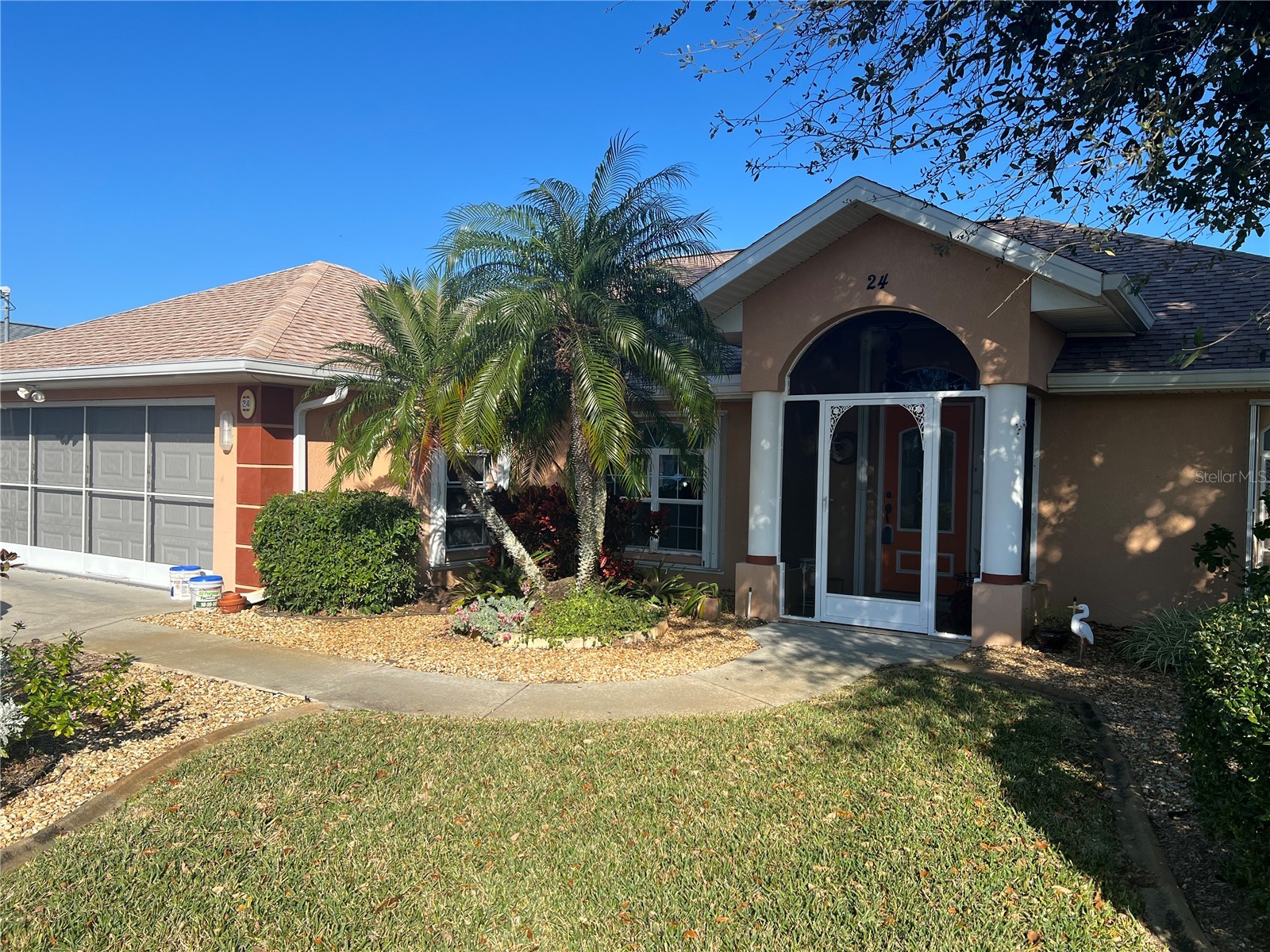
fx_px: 954
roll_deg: -1.6
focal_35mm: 26
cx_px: 635
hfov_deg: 67.3
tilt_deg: -0.9
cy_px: 476
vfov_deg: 53.1
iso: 50
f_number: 1.5
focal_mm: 5.7
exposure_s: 1/3257
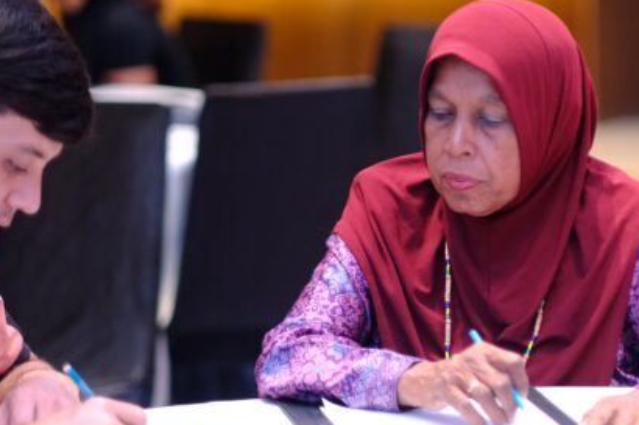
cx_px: 481
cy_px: 191
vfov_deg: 8.7
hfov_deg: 13.0
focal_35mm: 158
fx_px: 2803
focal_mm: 56
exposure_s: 1/220
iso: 1600
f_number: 1.2
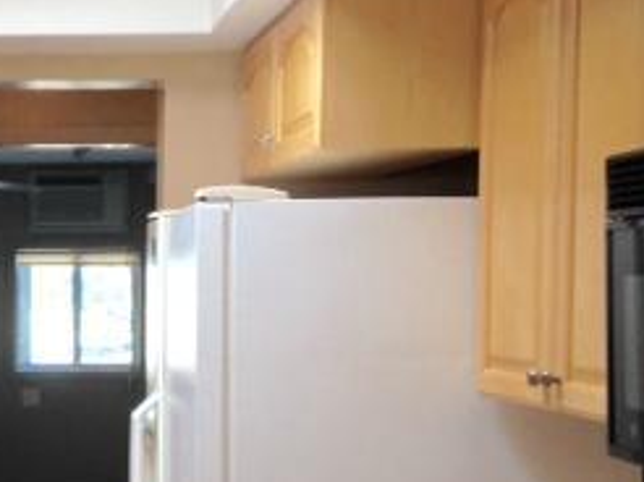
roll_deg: +0.7
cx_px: -60
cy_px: 351
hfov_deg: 21.6
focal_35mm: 86
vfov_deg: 17.1
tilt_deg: -1.6
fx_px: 1598
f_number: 2.4
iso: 50
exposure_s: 1/30
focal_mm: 4.12
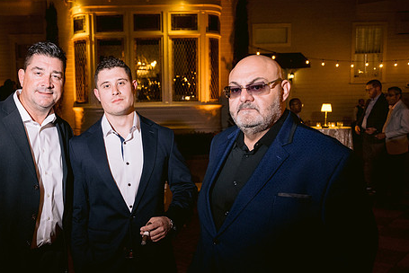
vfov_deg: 33.4
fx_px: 455
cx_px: 130
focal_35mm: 40
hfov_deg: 47.5
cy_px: 155
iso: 800
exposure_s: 1/80
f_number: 4
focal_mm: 28
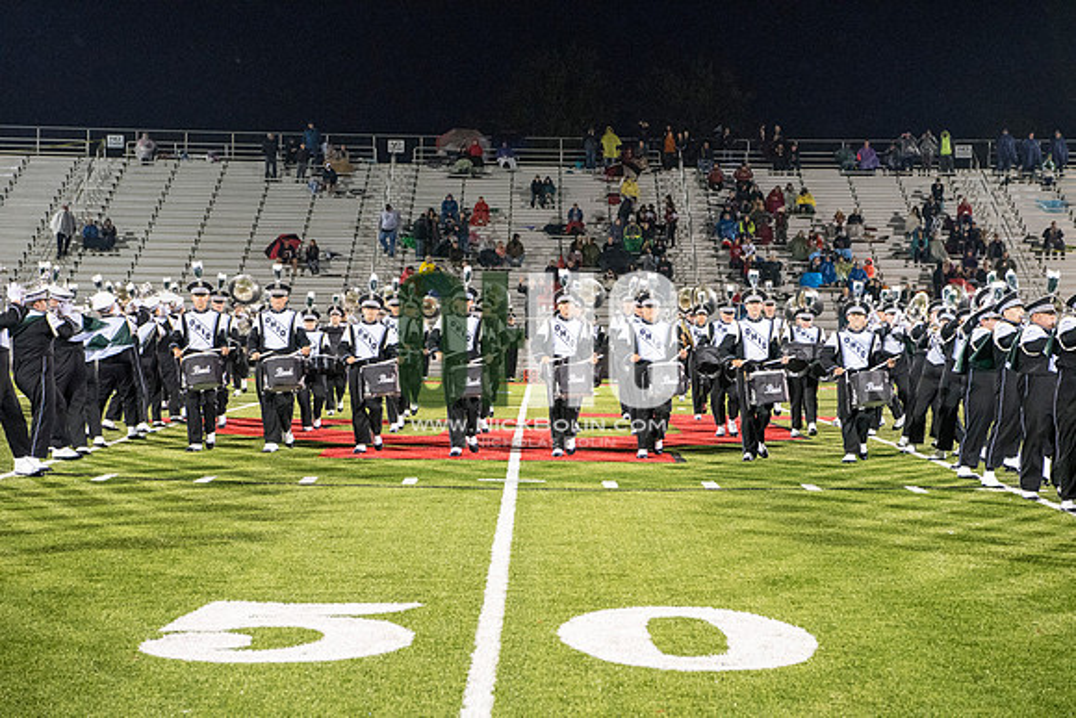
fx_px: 2093
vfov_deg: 19.5
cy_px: 359
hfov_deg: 28.8
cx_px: 538
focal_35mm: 70
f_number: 5.6
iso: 5000
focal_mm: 70
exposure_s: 1/200
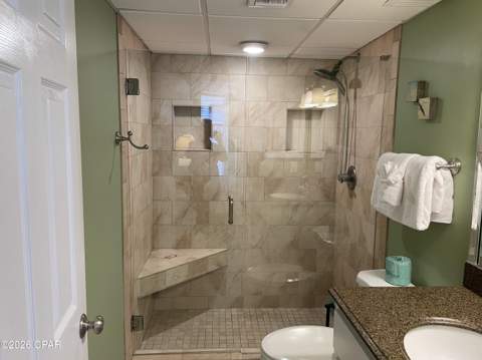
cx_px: 241
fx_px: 362
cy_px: 180
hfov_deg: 67.4
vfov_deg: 53.0
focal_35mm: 26
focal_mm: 4.2
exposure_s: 1/60
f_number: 1.6
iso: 80
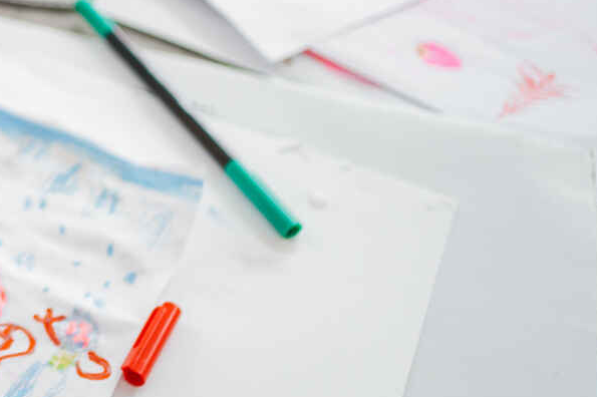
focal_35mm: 104
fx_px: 1724
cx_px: -219
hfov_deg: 18.1
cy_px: -8
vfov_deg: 13.0
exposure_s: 1/200
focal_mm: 35
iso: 640
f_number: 2
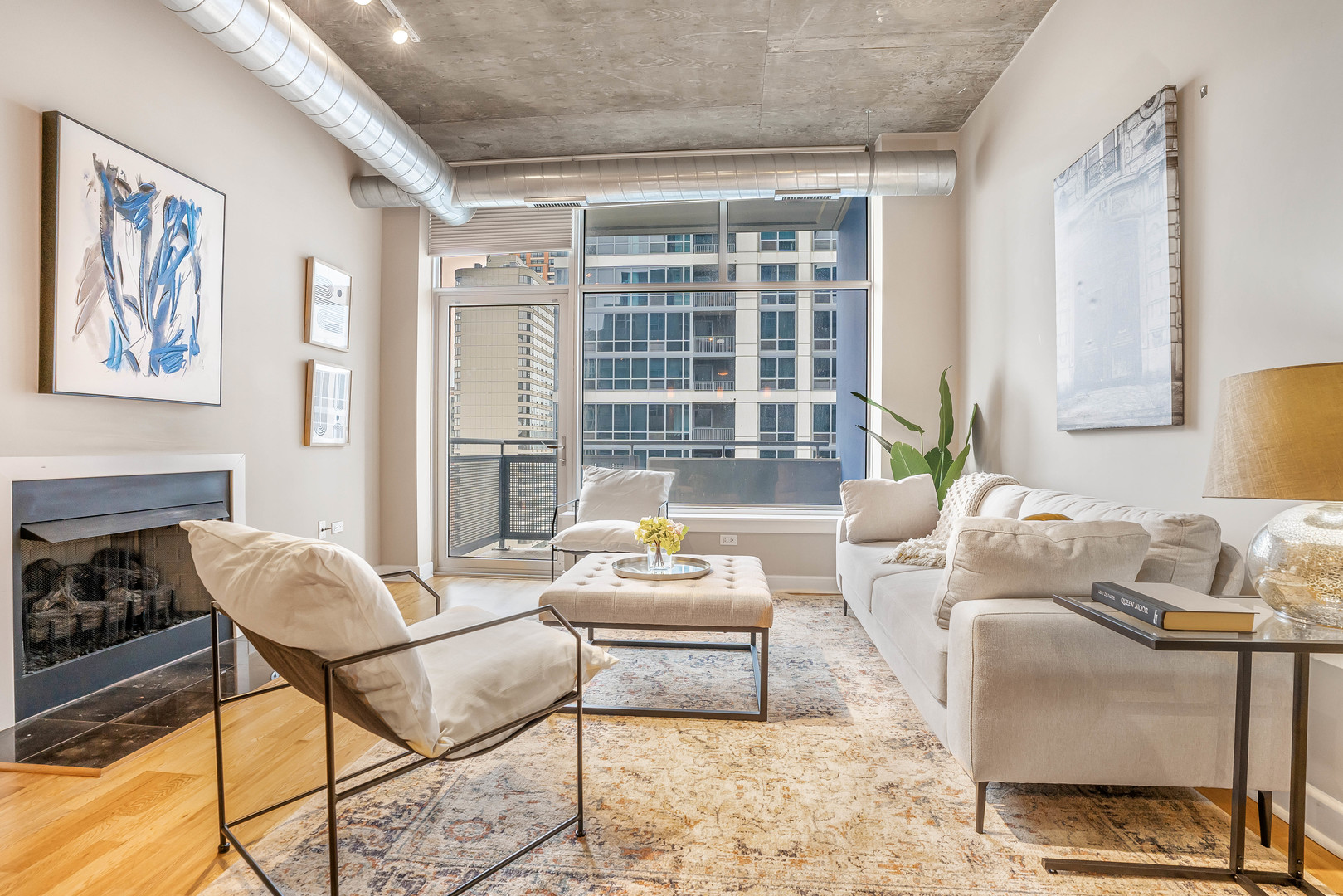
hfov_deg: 96.7
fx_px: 597
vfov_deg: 73.8
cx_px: 672
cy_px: 448
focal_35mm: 16
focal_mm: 16
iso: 640
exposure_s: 1/80
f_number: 9
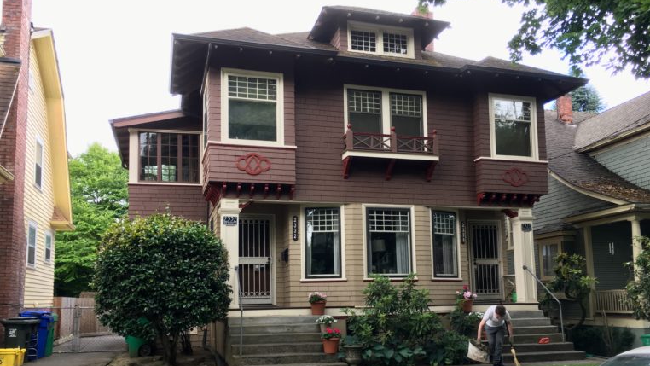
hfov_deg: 61.0
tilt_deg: +6.2
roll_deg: +1.9
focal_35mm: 32
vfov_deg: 36.4
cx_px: 328
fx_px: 552
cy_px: 236
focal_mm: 4.15
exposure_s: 1/120
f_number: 2.2
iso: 40
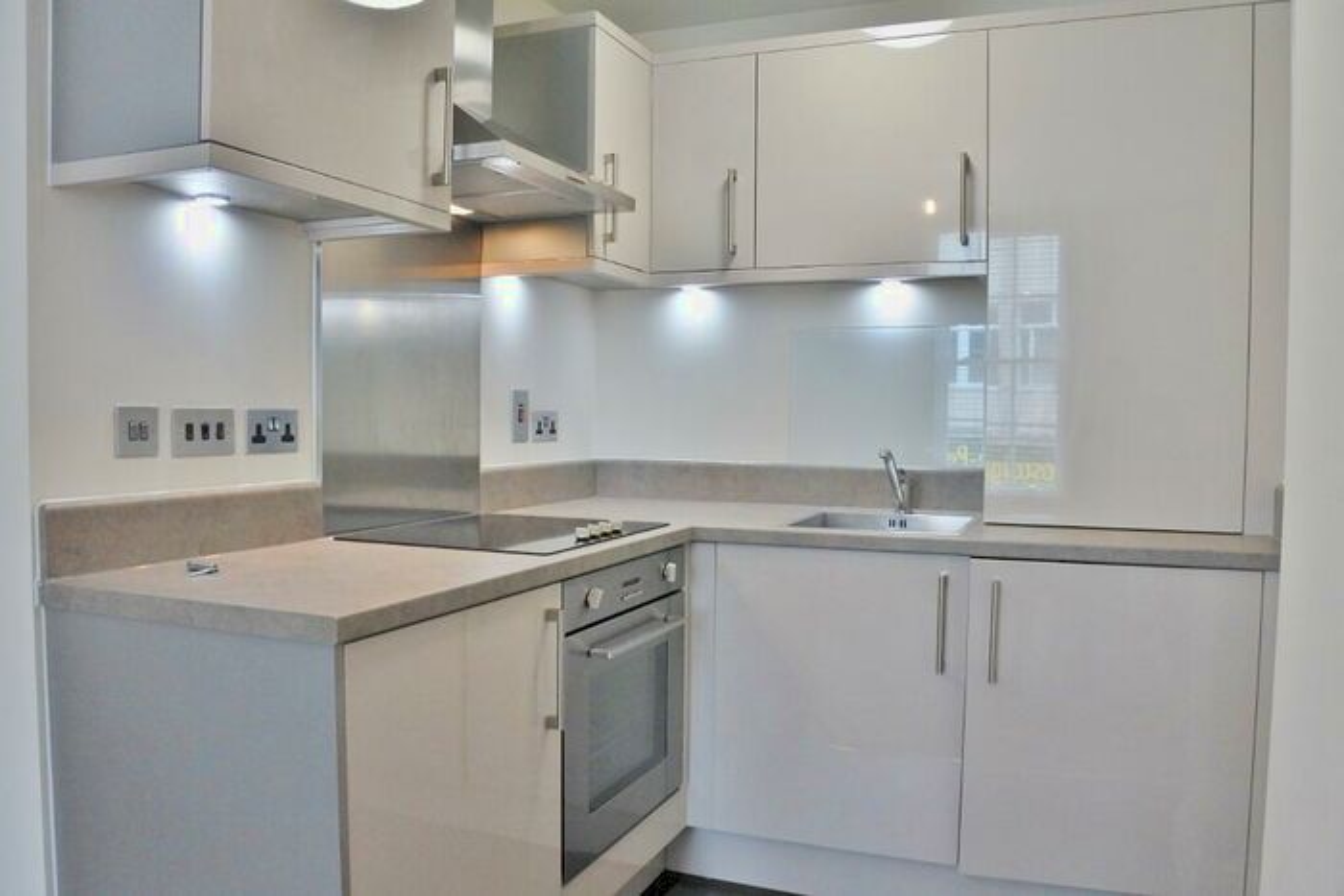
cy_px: 448
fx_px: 1008
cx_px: 672
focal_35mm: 27
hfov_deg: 67.4
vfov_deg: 47.9
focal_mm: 10
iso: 800
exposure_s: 1/125
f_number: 3.5
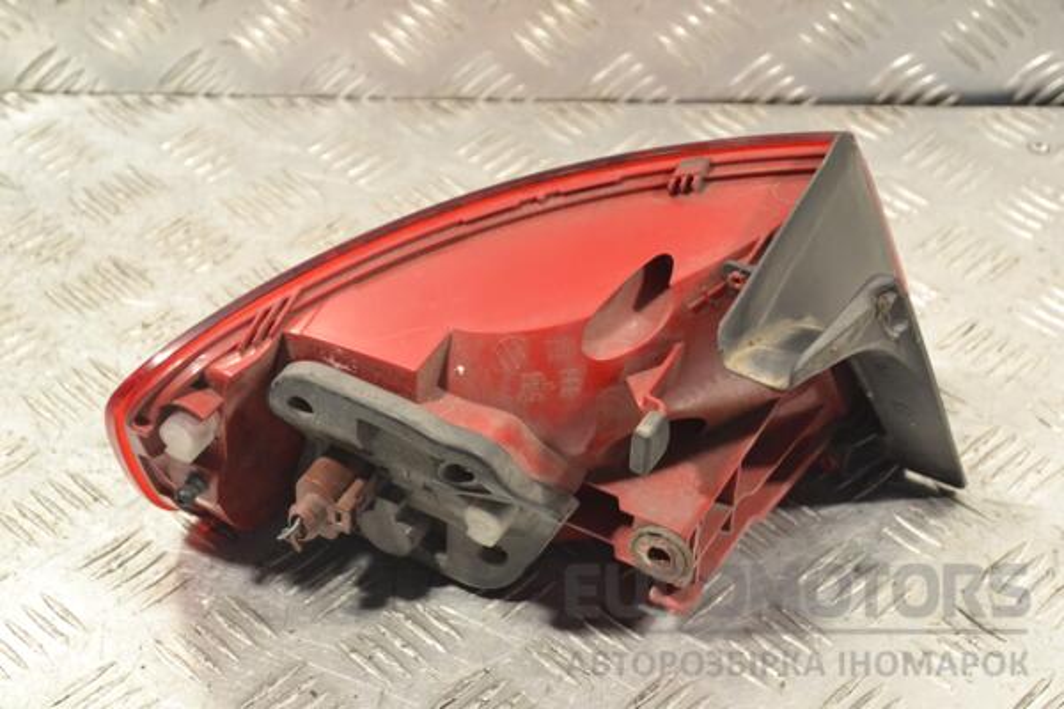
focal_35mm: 82
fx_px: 2438
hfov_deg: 24.6
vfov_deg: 16.6
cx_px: 532
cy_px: 354
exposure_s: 1/250
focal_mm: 55
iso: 3200
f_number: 8
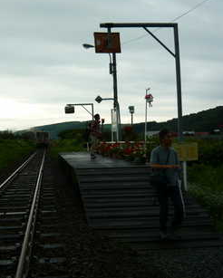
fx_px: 363
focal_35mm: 44
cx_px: 74
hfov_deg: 33.9
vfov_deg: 42.0
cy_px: 137
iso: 100
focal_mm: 5.5
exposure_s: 1/160
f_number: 2.8
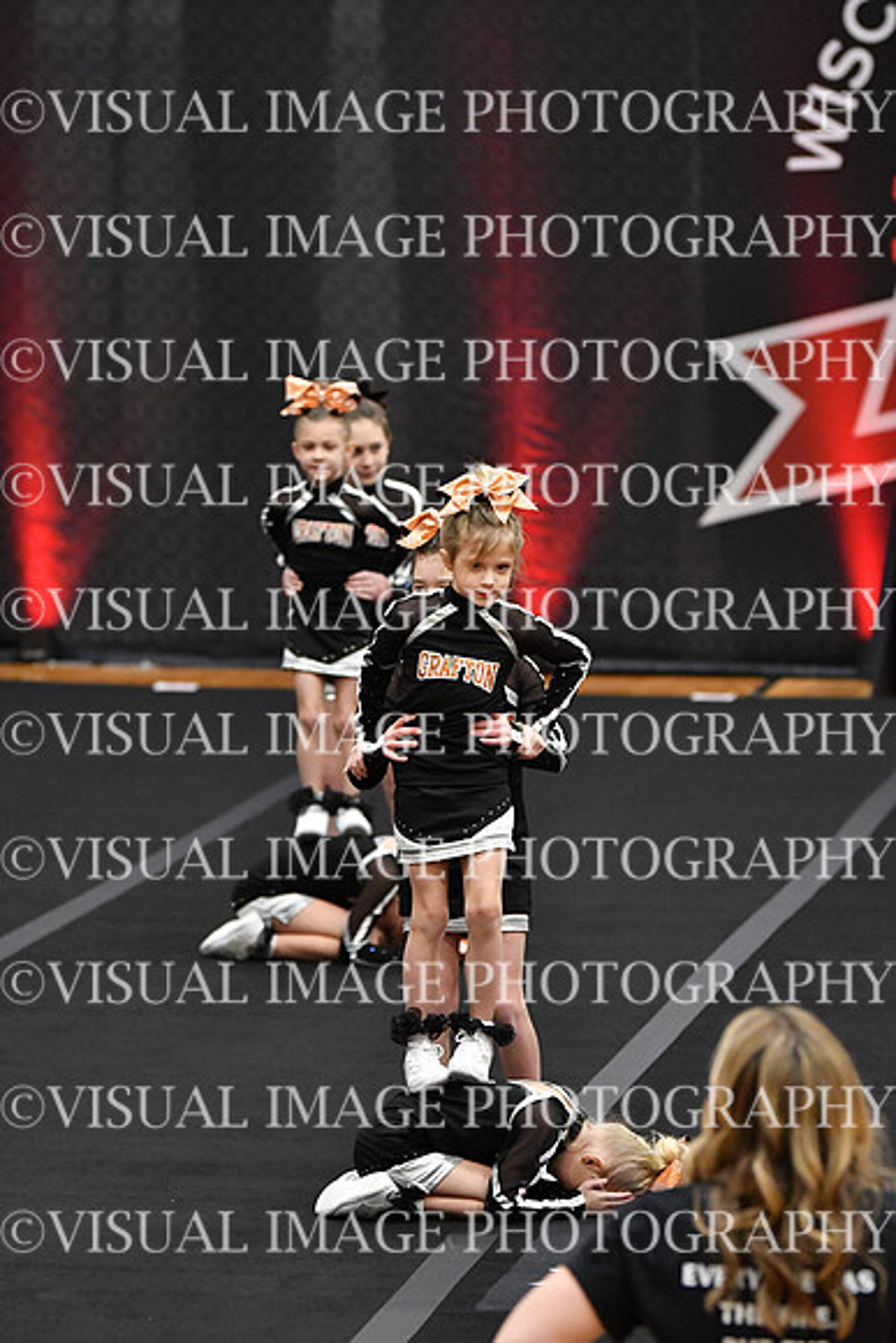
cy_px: 672
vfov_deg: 11.0
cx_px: 448
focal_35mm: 187
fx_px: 6977
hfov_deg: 7.3
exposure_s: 1/800
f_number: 2.8
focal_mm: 125
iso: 5000
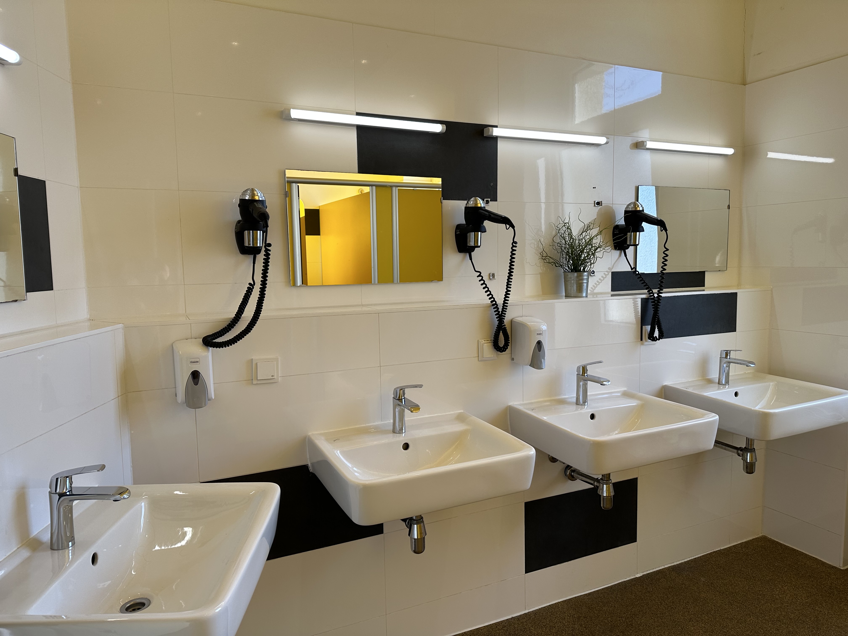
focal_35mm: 24
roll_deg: +1.3
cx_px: 424
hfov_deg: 71.6
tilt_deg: -6.7
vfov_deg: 56.8
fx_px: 588
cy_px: 318
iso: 80
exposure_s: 1/390
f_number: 1.78
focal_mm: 6.86
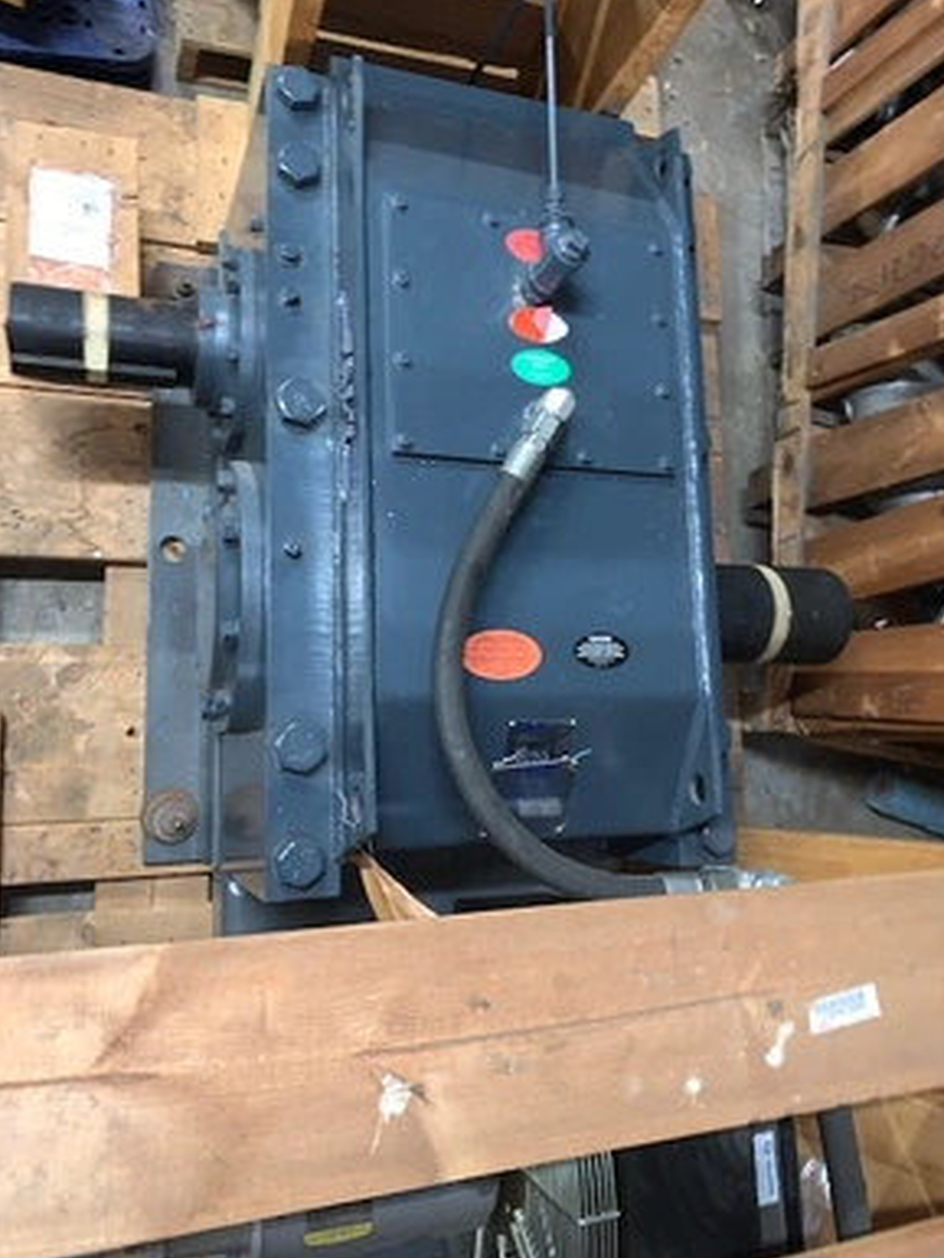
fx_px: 981
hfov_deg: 51.4
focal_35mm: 27
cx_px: 480
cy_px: 611
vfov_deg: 65.3
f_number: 1.8
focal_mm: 4.25
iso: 80
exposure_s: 1/5
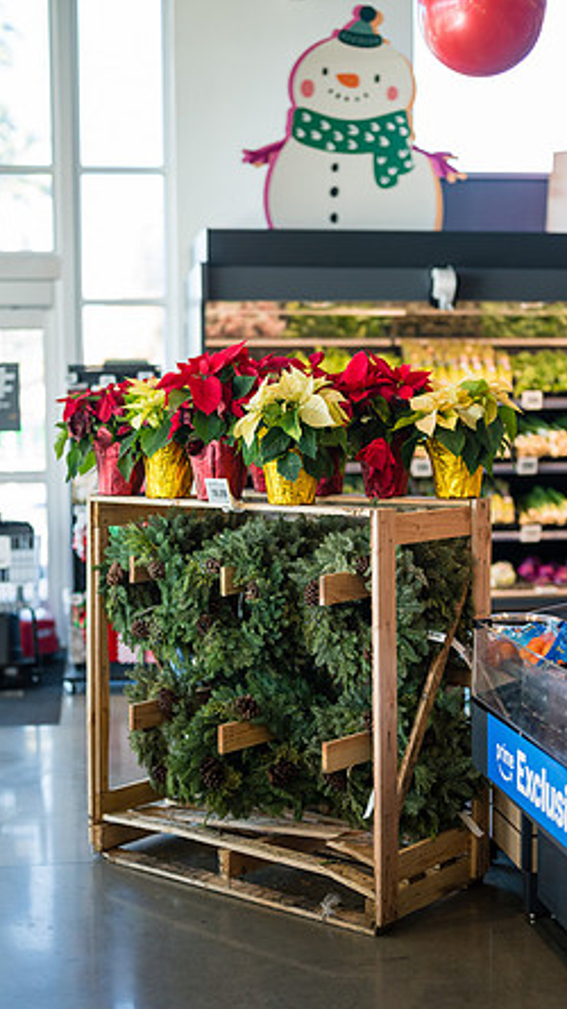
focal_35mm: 53
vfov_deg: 39.2
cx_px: 281
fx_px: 1418
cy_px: 506
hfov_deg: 22.6
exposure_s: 1/800
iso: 500
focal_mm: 50
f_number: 1.4
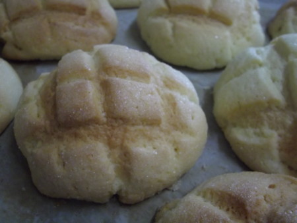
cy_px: 112
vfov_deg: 44.2
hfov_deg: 56.8
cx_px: 148
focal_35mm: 32
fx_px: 275
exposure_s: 1/50
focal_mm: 5.8
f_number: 3.5
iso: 542
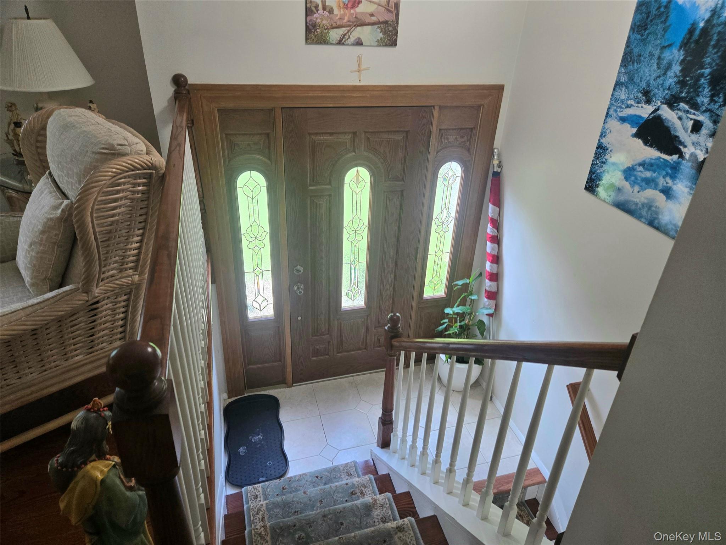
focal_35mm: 23
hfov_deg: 73.9
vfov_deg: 58.9
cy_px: 272
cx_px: 363
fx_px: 482
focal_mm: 5.4
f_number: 1.8
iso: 160
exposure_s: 1/120
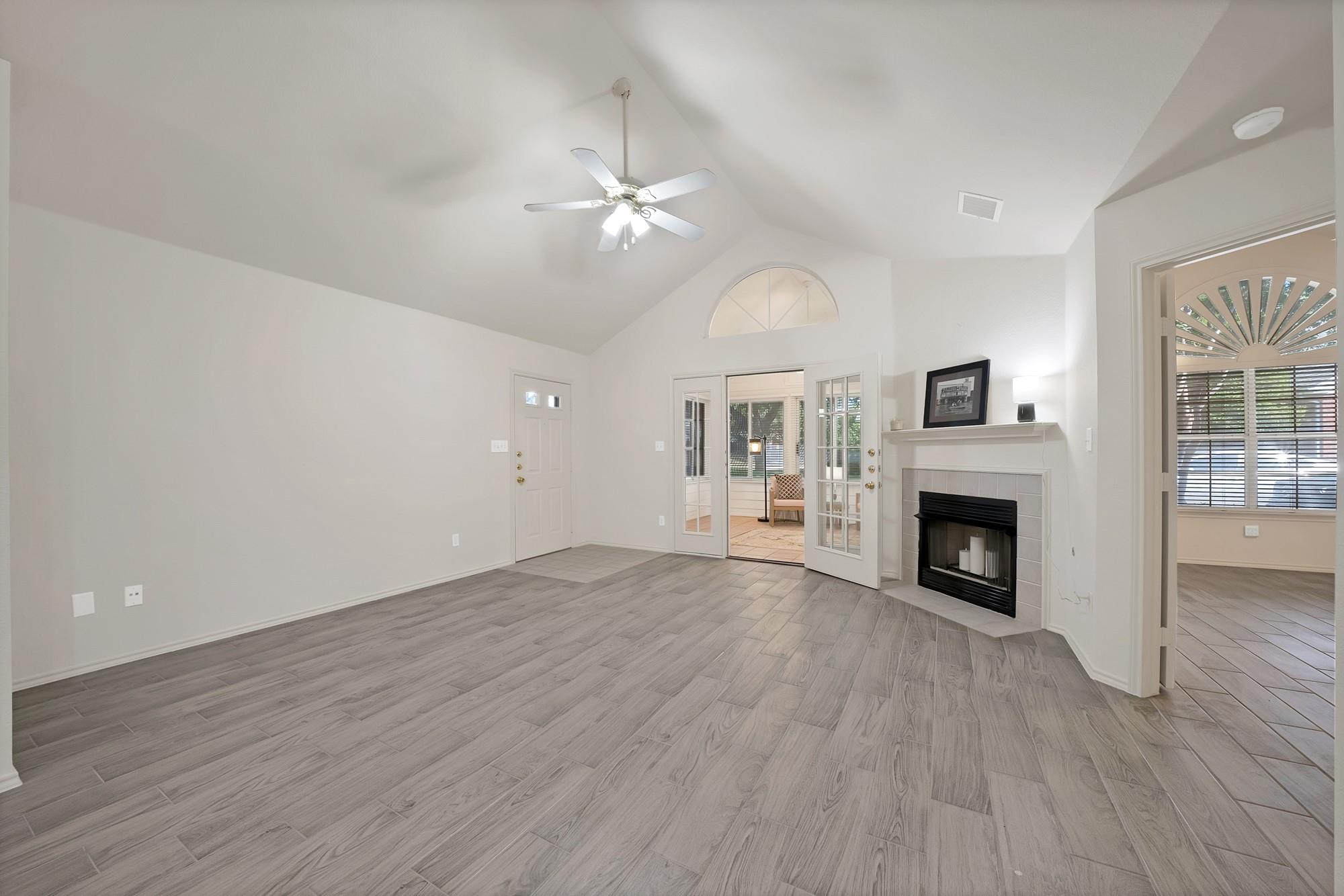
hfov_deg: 112.6
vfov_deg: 90.0
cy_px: 448
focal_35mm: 12
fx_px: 448
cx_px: 672
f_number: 9
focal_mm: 12
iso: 640
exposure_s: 1.3
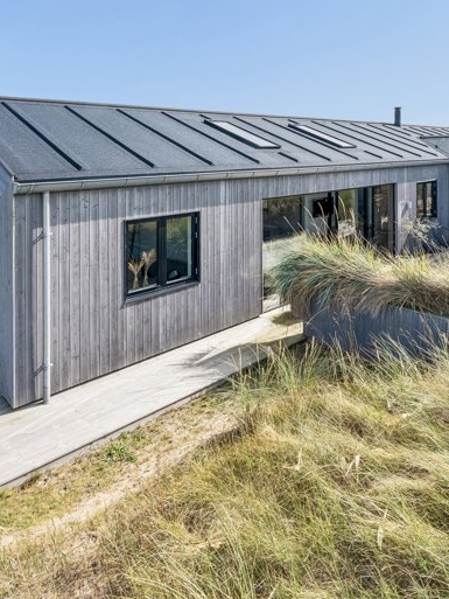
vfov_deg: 71.6
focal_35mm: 24
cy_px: 295
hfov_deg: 56.8
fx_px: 415
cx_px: 238
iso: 640
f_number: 18
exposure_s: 1/160
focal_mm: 16
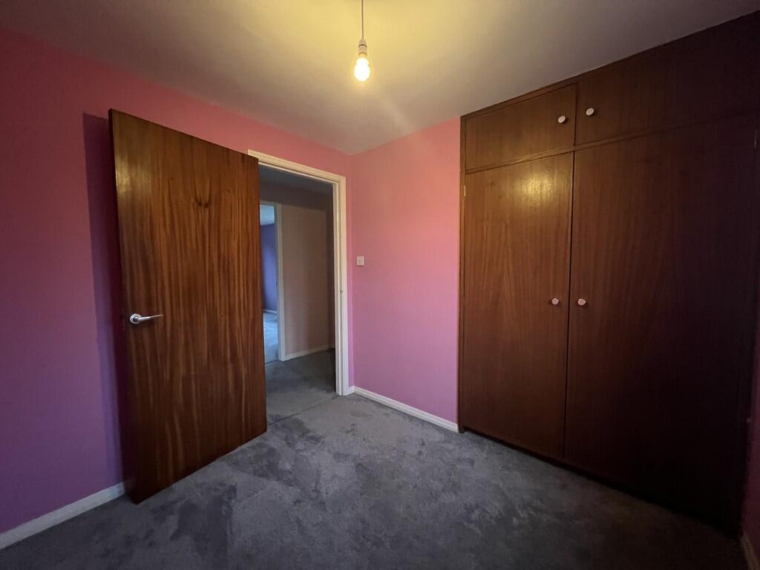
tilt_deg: -3.2
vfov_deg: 89.9
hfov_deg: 106.2
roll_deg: -0.2
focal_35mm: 13
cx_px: 380
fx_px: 285
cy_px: 285
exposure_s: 1/25
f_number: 1.8
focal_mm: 1.57
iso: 1000
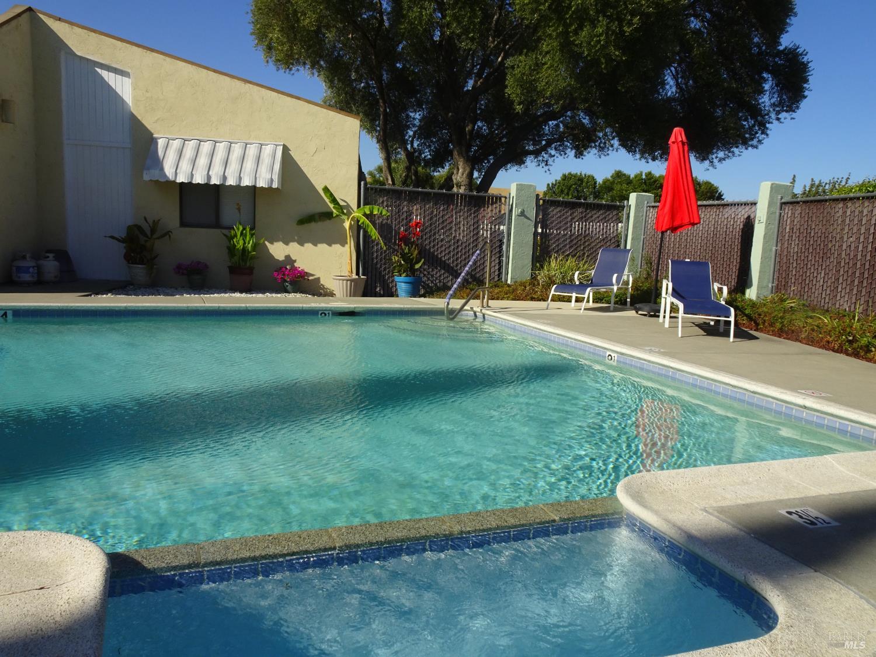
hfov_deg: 65.3
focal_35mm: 27
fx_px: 683
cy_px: 328
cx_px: 438
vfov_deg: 51.4
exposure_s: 1/640
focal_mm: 4.6
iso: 80
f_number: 3.5
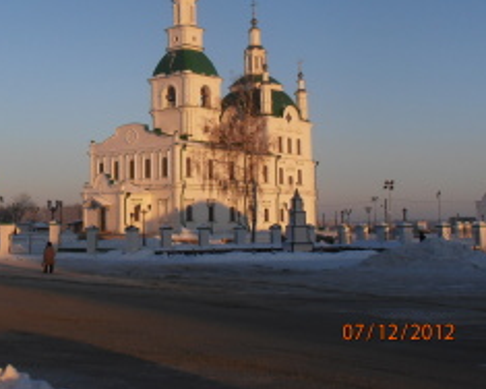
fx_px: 921
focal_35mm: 64
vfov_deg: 23.7
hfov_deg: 29.2
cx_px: 139
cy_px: 119
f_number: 11
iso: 80
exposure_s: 1/100
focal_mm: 7.87
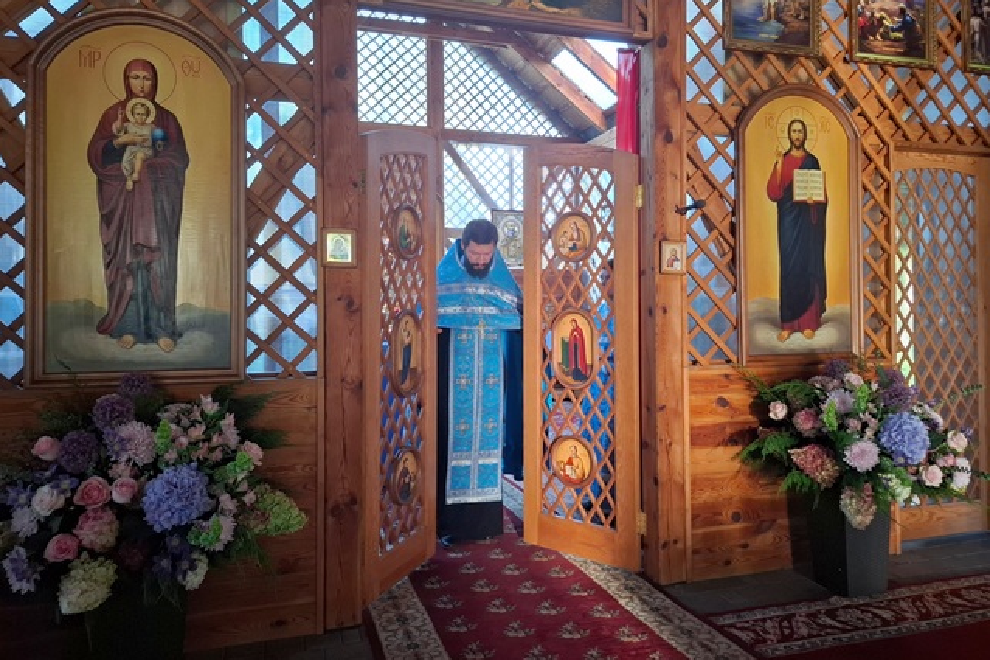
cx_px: 495
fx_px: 660
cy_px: 290
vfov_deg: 53.0
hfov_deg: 73.8
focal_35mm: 24
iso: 200
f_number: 1.8
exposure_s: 1/50
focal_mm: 5.54
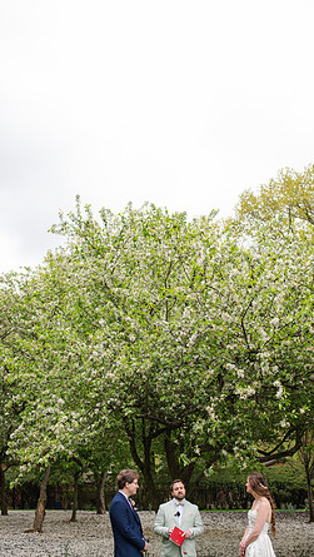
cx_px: 177
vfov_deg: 54.0
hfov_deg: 32.0
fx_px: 547
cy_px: 277
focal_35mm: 37
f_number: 3.2
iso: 100
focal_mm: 35
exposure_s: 1/640
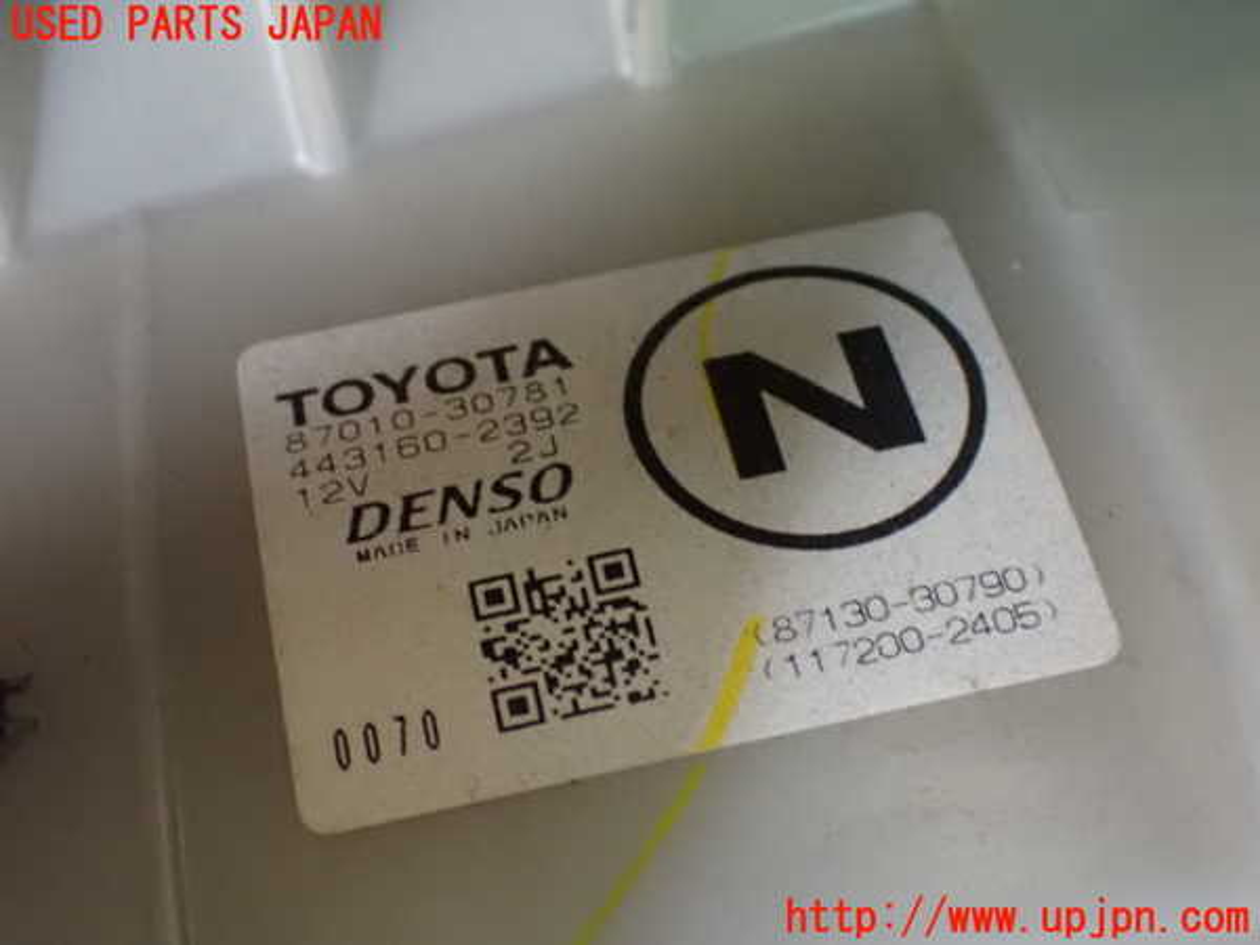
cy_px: 472
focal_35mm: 50
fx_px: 1820
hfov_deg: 38.2
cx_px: 630
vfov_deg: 29.1
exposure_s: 1/25
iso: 1600
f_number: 3.2
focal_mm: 9.01
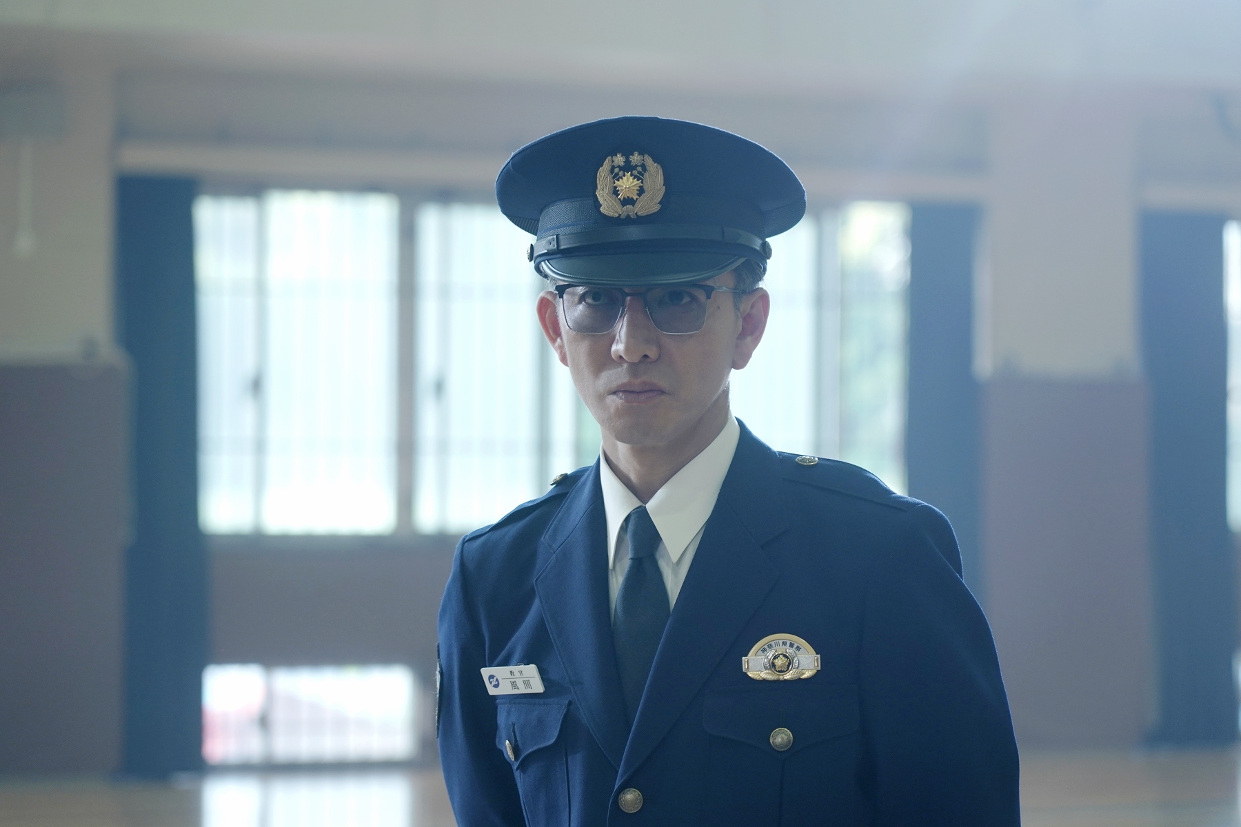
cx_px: 620
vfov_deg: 13.0
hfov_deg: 19.5
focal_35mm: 105
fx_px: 3619
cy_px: 414
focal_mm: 105
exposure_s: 1/160
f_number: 4
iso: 640
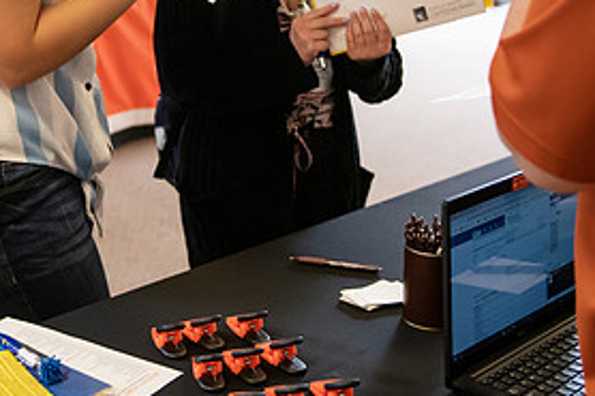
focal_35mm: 71
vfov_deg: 18.7
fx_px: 1173
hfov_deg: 27.9
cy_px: 7
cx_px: 126
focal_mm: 34
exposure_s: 1/200
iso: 1600
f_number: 3.2
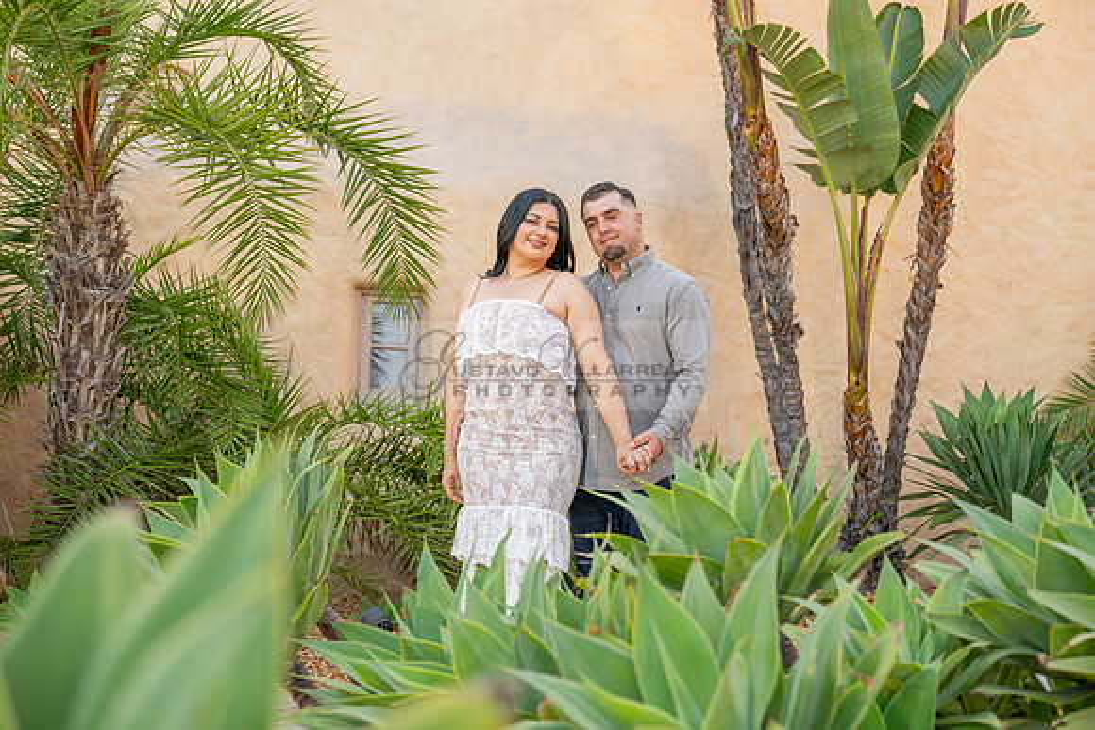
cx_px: 548
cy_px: 365
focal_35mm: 54
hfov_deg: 36.9
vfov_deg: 25.1
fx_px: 1643
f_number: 4
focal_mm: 54
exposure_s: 1/200
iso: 200
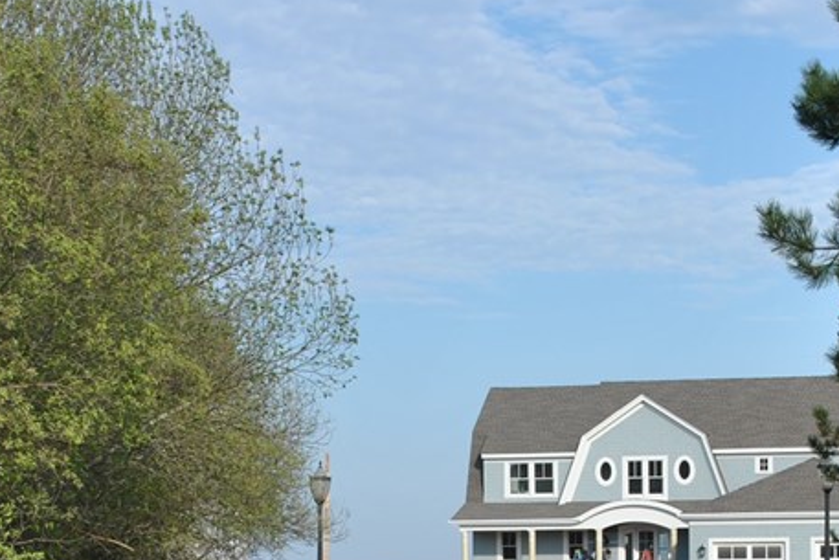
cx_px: 442
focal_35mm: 103
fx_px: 2405
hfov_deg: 19.8
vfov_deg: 13.0
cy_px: 630
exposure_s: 1/250
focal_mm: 29
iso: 100
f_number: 7.1
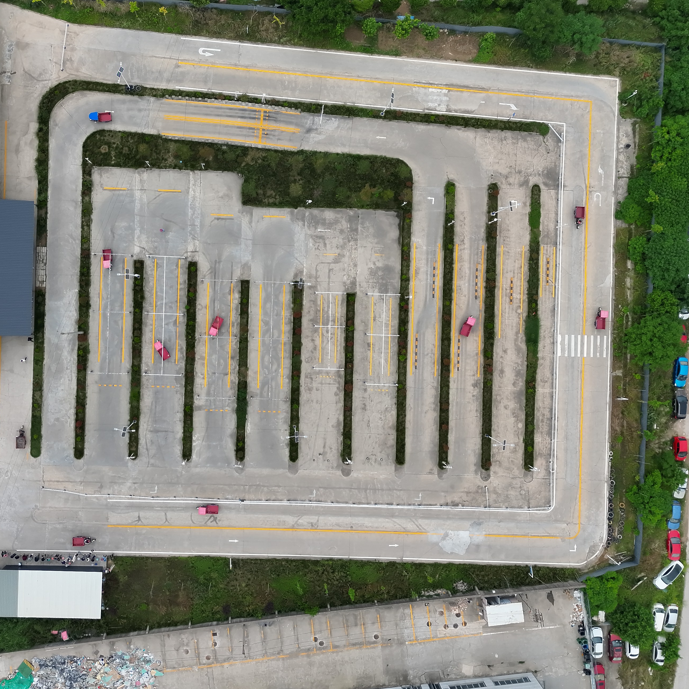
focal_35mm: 33
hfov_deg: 49.4
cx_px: 271
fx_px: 743
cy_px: 314
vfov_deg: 49.7
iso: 120
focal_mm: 6.72
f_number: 1.7
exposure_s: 1/3000
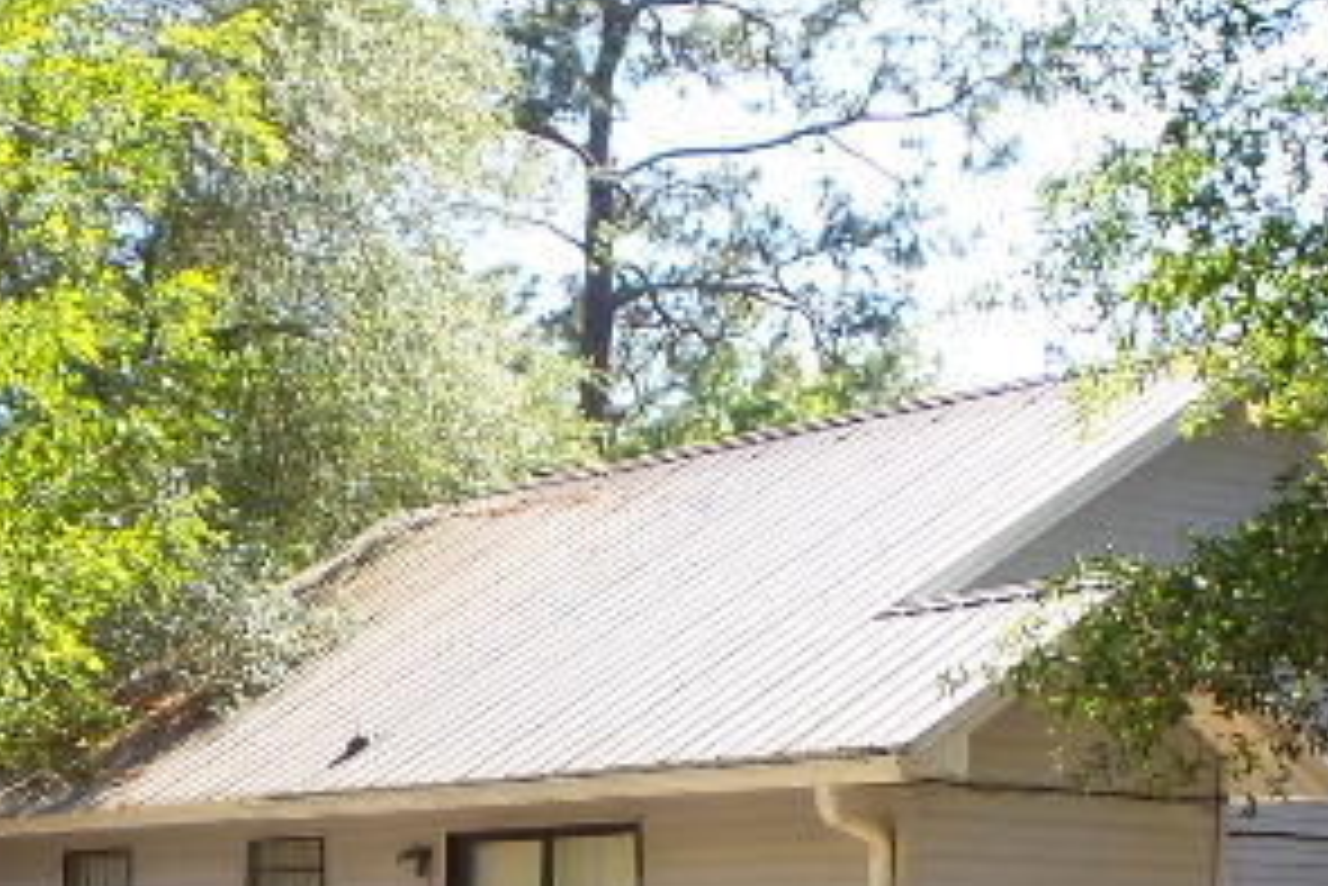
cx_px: 216
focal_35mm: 83
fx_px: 3063
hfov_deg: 24.0
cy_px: 1165
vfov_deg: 15.6
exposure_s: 1/250
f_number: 3.5
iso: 100
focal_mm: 4.1
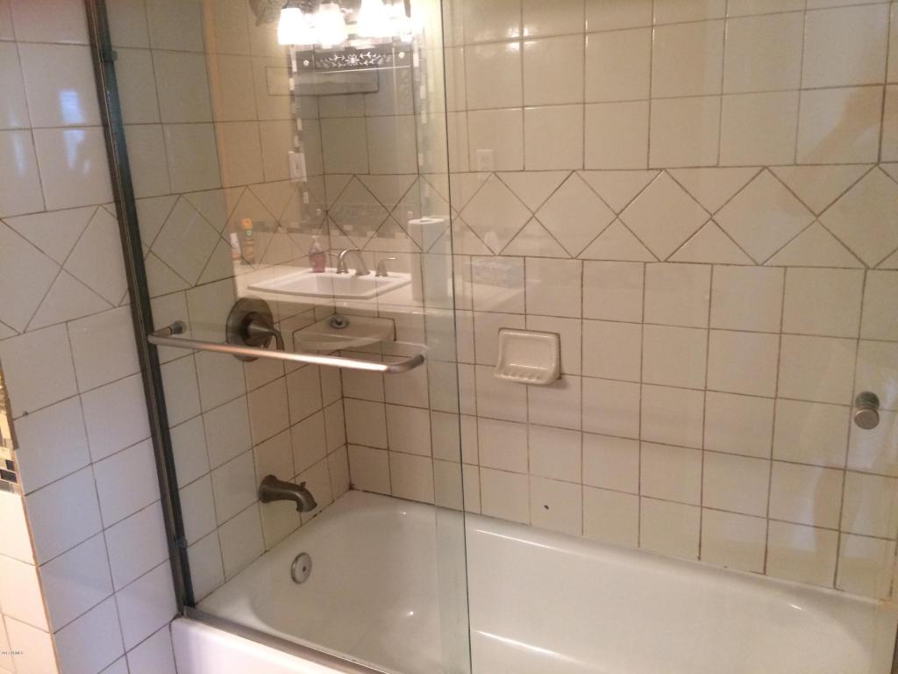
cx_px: 449
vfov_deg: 48.2
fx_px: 752
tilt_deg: -18.0
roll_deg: +0.5
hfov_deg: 61.7
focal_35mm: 29
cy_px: 337
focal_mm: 4.15
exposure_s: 1/30
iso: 160
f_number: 2.2
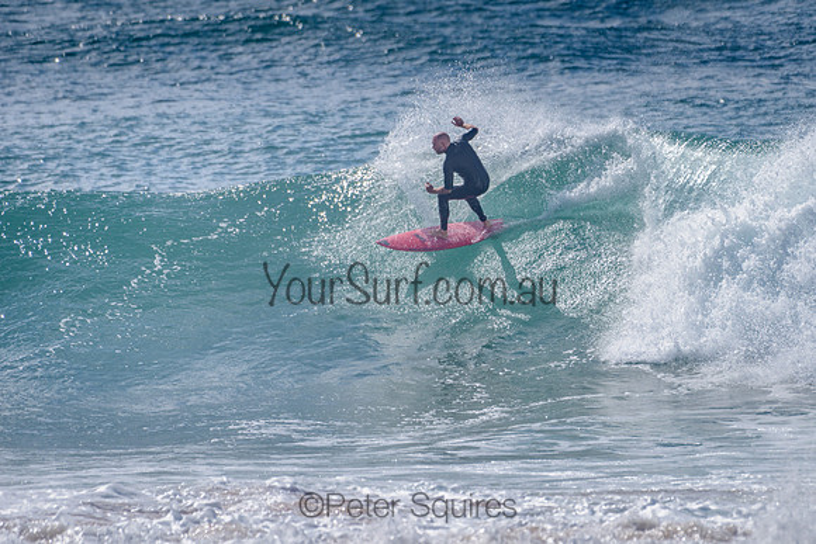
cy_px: 251
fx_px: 13878
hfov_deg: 3.4
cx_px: 495
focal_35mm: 612
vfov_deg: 2.2
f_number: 5.6
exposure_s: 1/2000
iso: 72
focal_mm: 500
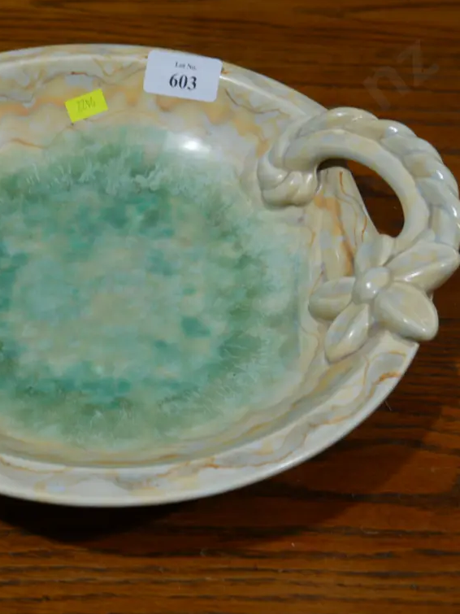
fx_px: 1010
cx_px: 96
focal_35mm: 57
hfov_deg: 25.2
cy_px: 304
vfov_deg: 33.8
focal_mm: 21
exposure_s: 1/60
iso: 200
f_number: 5
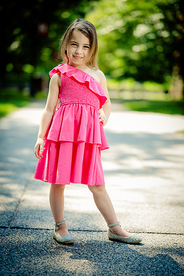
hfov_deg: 16.1
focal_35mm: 85
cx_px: 92
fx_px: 652
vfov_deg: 23.9
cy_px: 138
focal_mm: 85
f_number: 1.8
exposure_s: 1/200
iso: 32
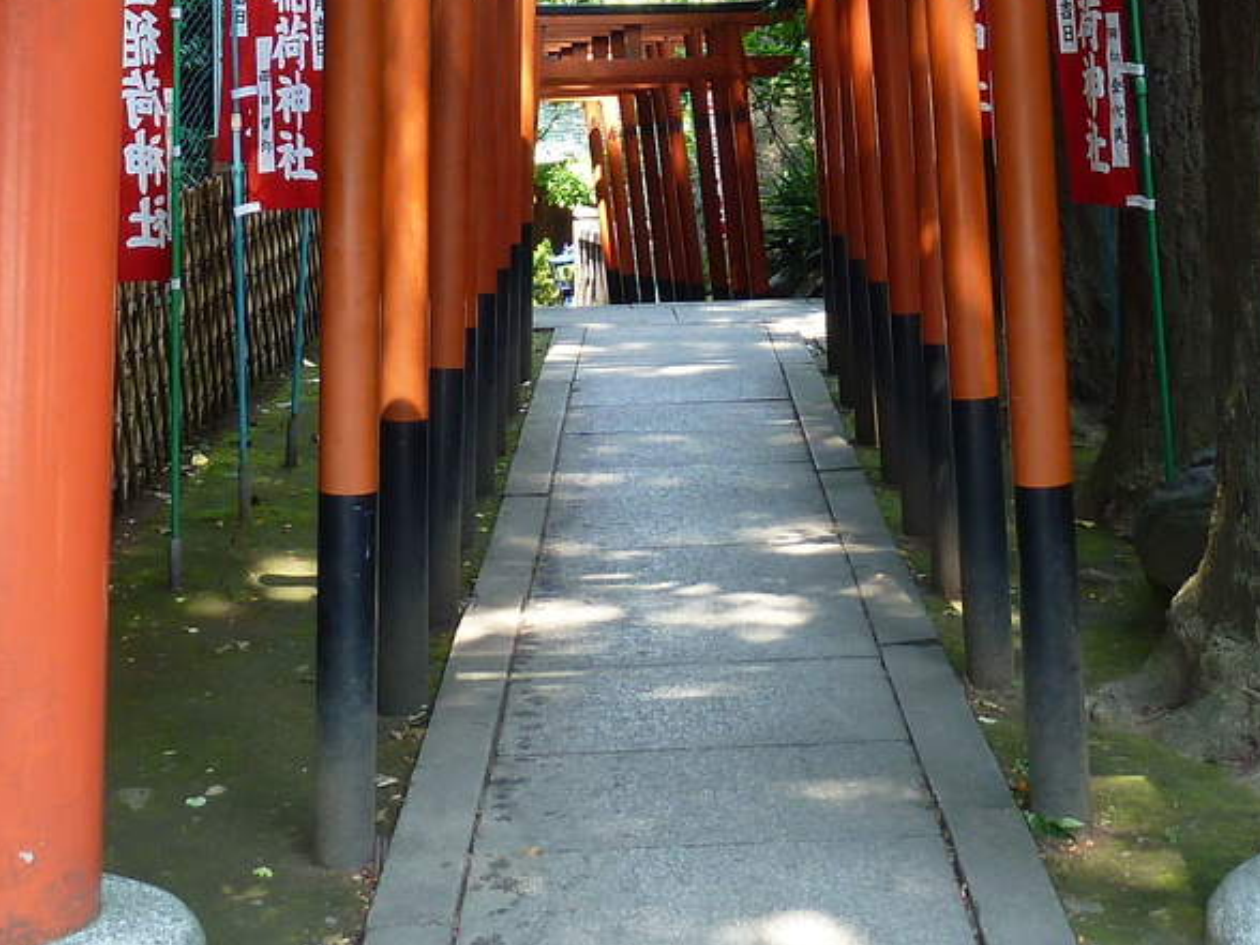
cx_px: 669
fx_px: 2475
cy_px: -32
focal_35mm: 68
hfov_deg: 28.6
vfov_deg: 20.8
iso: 80
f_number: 3.3
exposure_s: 1/30
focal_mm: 4.1
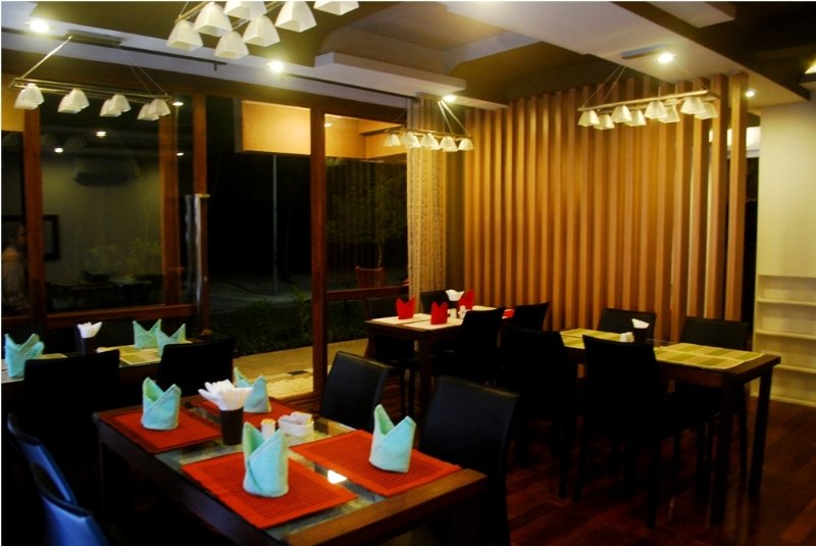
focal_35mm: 27
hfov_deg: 67.3
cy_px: 273
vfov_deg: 48.0
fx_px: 613
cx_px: 408
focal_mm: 18
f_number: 3.5
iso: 800
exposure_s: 1/8
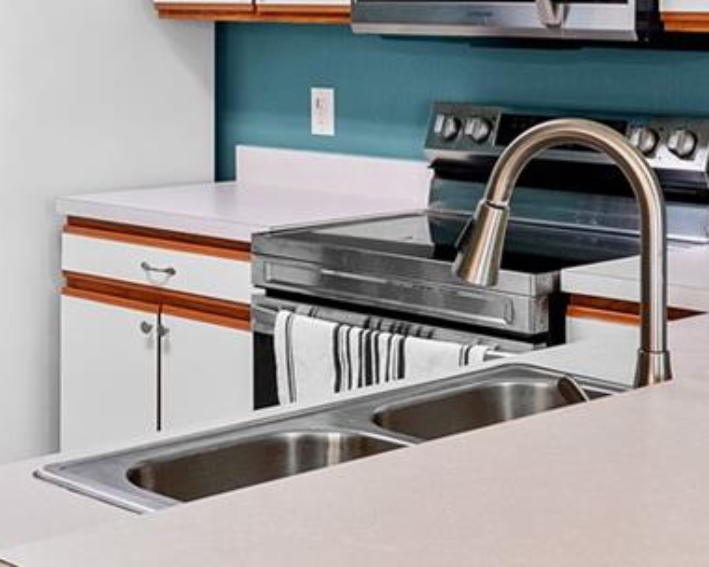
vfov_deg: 18.1
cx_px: 174
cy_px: 11
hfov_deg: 22.8
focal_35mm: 83
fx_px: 1742
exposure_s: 1/2
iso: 400
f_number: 8
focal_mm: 21
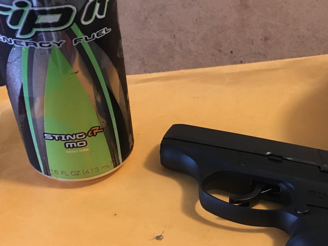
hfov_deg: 38.0
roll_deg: -3.4
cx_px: 242
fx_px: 464
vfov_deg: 29.5
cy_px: 159
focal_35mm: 49
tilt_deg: -39.5
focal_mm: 4.15
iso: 400
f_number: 2.2
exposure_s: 1/15
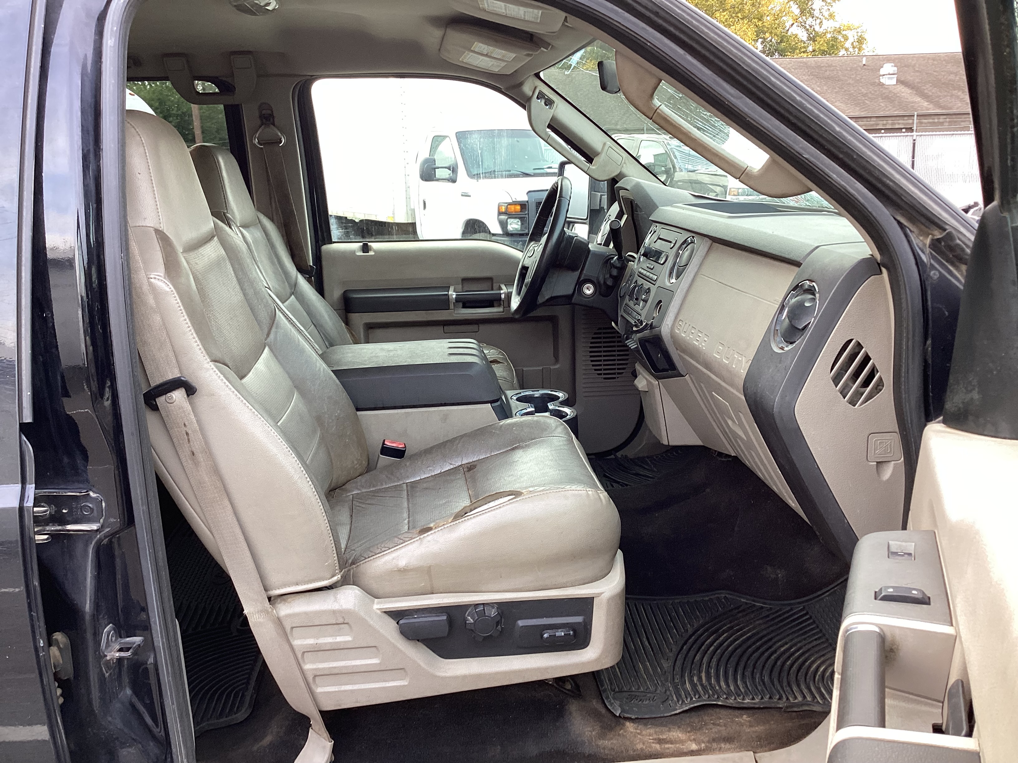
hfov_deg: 58.4
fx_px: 912
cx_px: 509
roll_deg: +2.4
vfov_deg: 45.4
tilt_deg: -15.6
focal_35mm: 31
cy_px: 382
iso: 64
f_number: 2.4
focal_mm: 3.3
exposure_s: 1/100
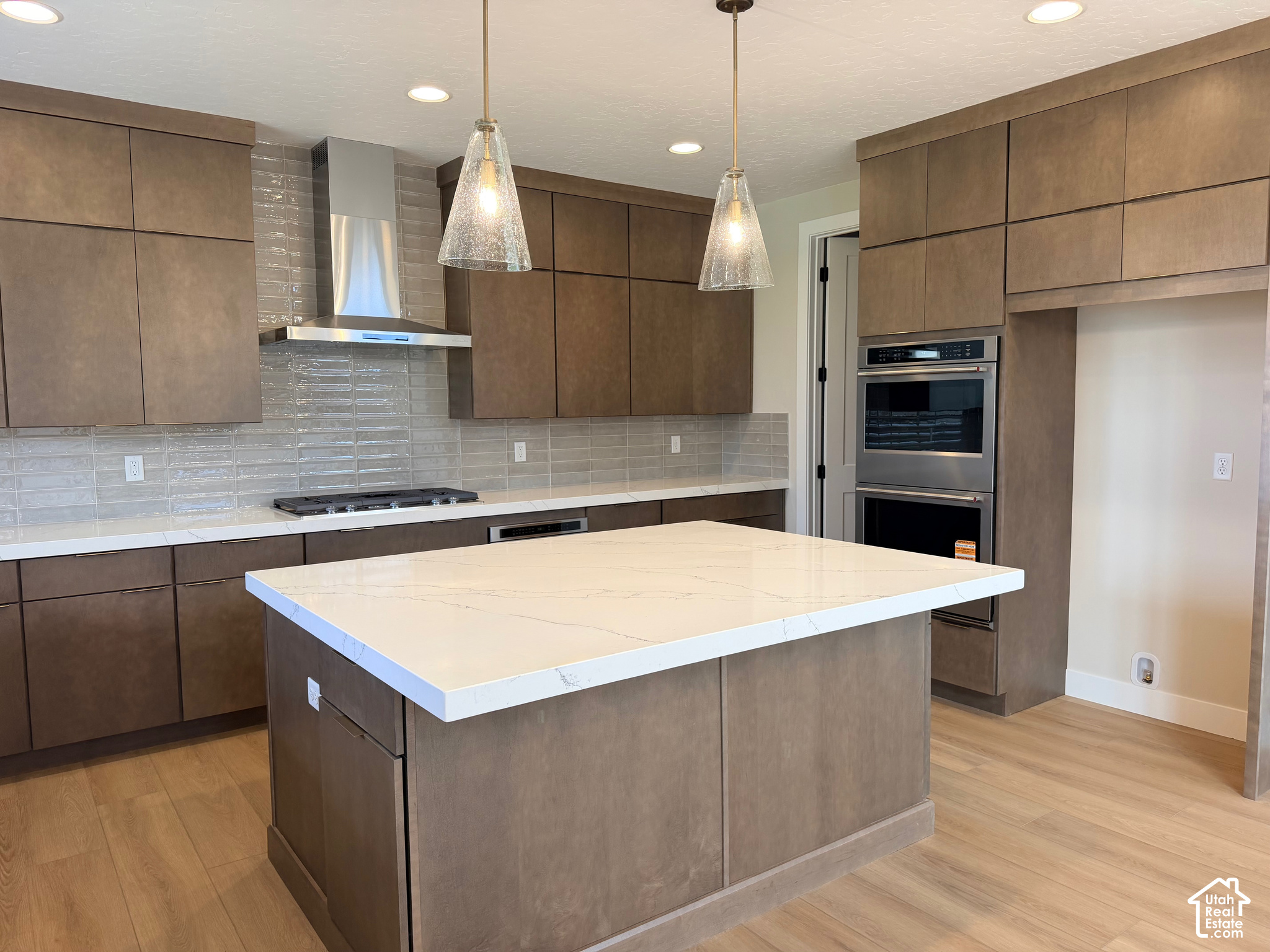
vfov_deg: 56.8
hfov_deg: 71.6
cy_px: 476
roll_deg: +0.8
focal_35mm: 24
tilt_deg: -4.7
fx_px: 881
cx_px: 635
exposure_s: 1/120
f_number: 1.78
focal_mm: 6.76
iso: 125
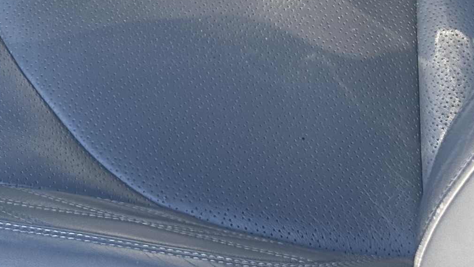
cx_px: 38
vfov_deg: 10.0
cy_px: -393
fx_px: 1307
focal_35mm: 104
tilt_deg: -30.3
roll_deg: +15.1
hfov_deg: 20.1
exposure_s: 1/145
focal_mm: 6.86
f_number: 1.78
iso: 64
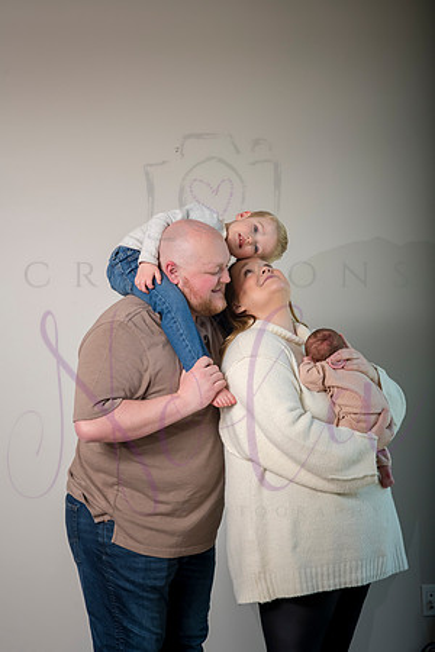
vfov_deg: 23.9
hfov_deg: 16.1
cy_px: 326
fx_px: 1541
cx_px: 218
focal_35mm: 85
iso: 500
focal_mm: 85
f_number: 8
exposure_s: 1/250
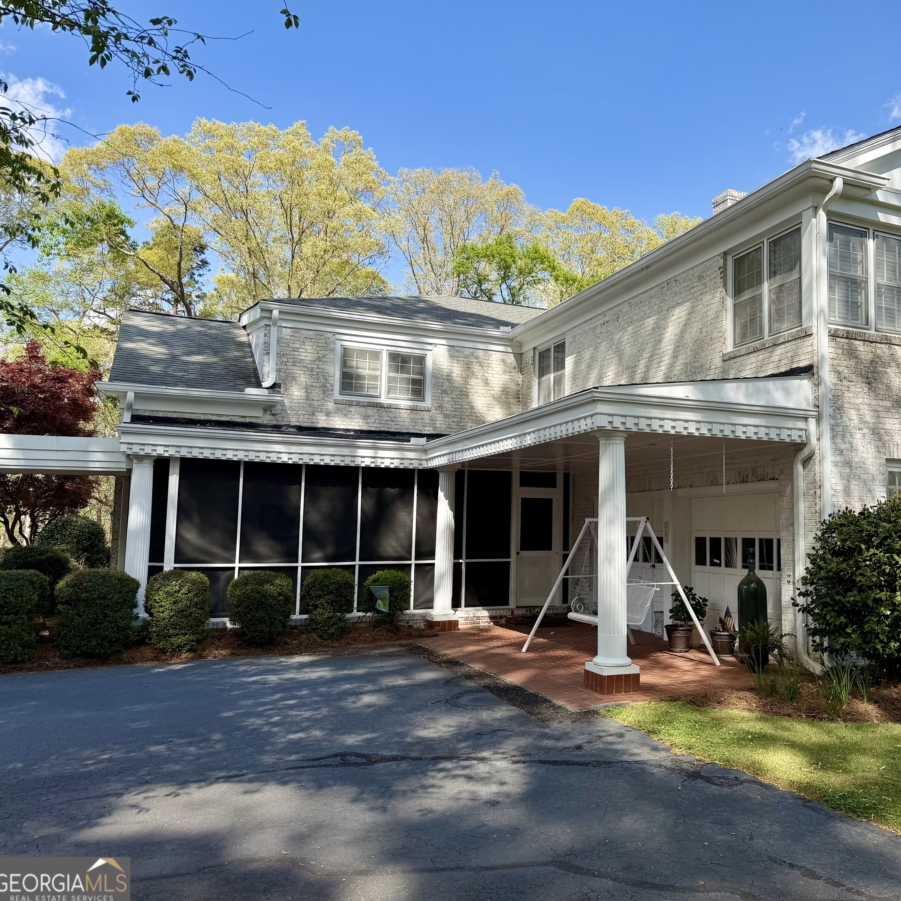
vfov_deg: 55.6
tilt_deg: +6.7
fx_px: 854
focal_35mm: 29
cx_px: 608
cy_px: 441
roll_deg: -0.4
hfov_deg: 54.4
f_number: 1.78
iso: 80
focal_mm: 6.76
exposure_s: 1/2801
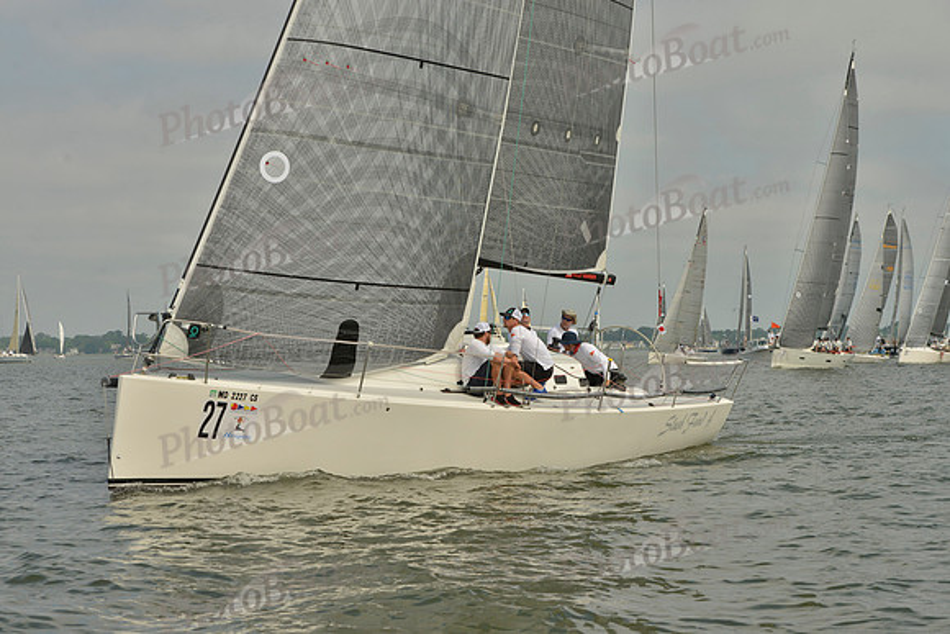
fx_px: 2164
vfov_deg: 16.7
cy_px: 317
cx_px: 475
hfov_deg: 24.8
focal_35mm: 82
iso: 280
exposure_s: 1/1250
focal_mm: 82
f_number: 9
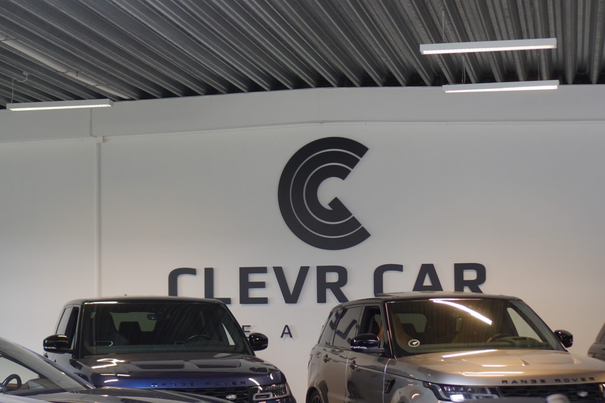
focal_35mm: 74
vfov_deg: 18.4
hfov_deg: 27.3
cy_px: 273
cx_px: 343
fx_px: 1244
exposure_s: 1/100
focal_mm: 35
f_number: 1.8
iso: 125
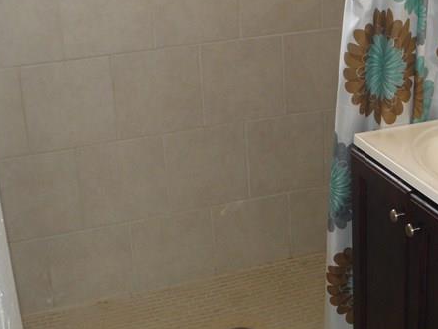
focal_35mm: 65
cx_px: 323
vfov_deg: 22.6
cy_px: 163
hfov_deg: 29.4
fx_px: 823
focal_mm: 5
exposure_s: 1/30
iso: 100
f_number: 3.5
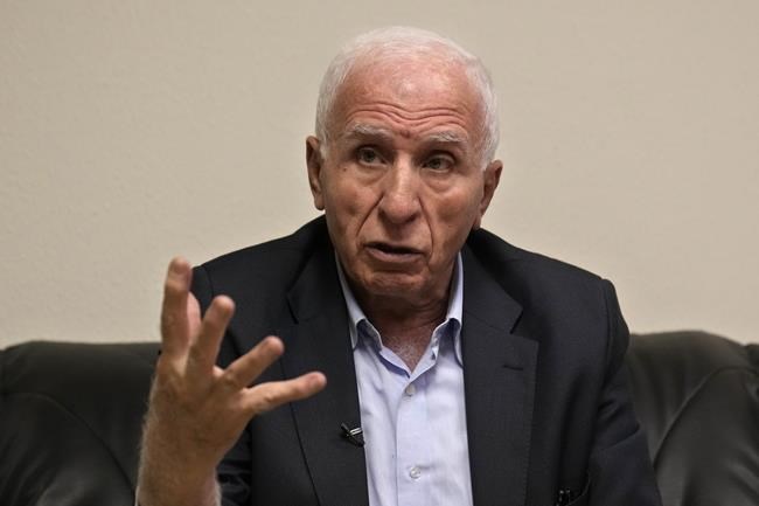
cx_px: 380
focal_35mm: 68
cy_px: 253
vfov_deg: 20.0
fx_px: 1433
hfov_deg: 29.7
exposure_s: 1/400
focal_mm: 68
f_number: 3.2
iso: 4000
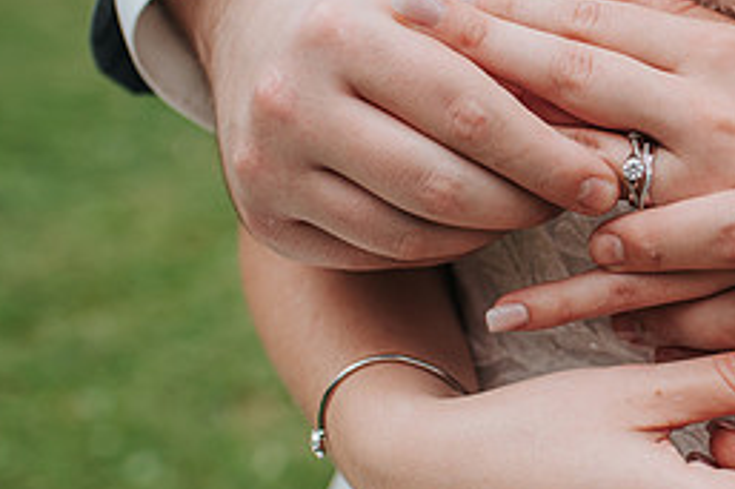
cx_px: 764
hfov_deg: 24.3
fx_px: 1612
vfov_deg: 17.3
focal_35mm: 79
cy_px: 239
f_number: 3.2
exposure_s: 1/640
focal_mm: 35
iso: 100
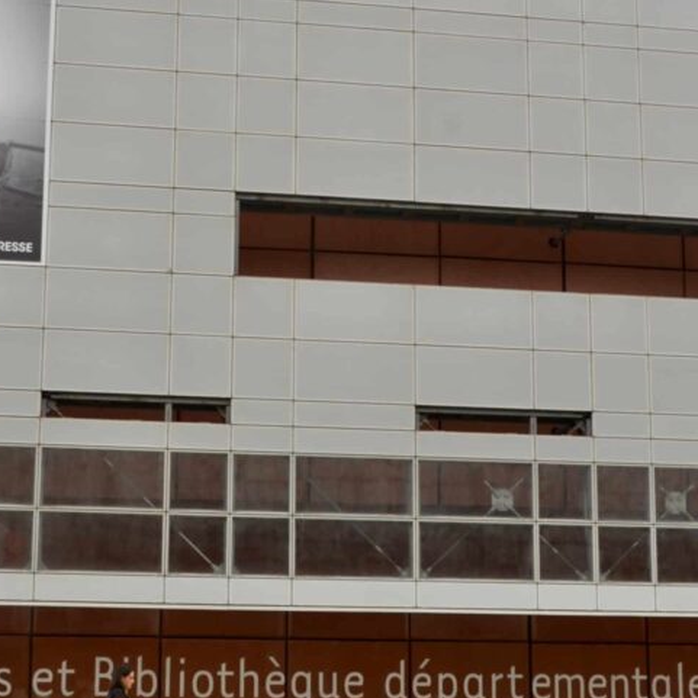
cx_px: 190
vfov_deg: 30.0
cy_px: 337
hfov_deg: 29.7
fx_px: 1300
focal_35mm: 57
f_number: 11
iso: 140
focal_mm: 28
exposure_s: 1/125
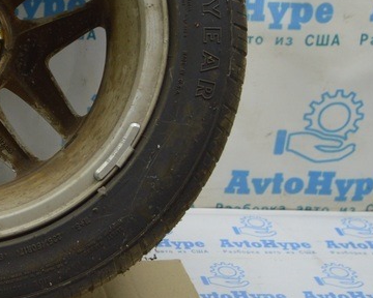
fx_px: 883
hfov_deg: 22.0
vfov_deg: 19.0
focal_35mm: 80
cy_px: 57
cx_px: -79
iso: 400
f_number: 3.5
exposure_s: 1/60
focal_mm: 20
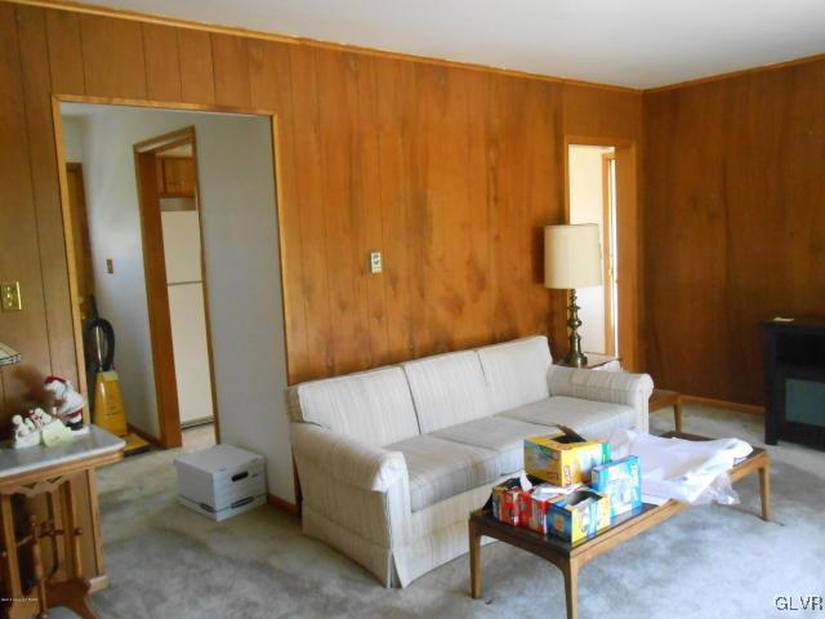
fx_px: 715
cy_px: 310
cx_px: 412
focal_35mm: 30
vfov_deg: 46.8
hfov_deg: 60.0
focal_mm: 5.3
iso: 800
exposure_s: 1/80
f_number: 3.8
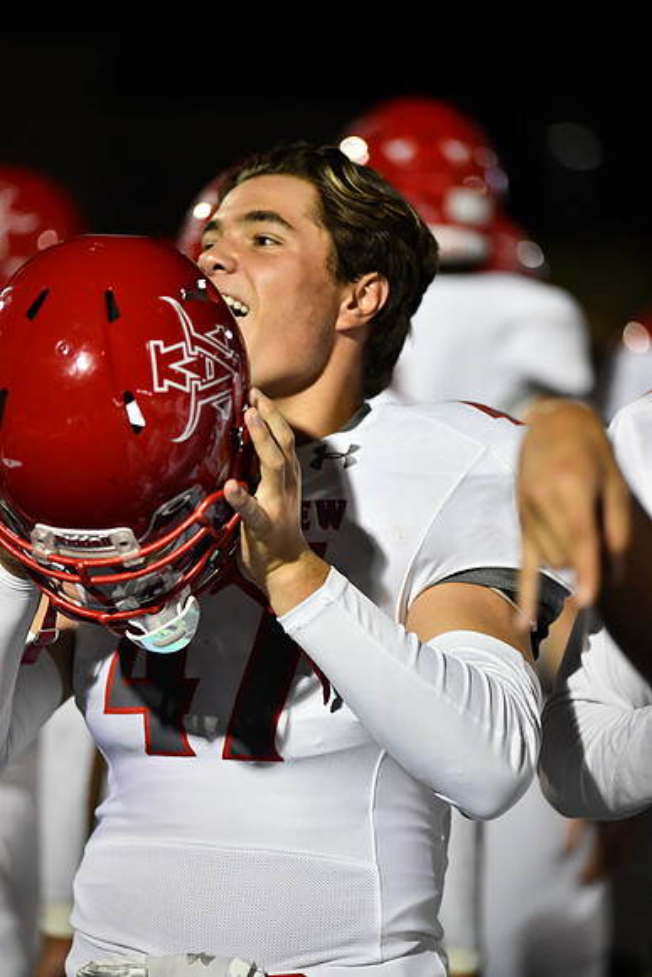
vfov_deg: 12.1
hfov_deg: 8.1
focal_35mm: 170
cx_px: 326
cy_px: 488
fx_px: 4615
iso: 4500
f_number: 2.8
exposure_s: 1/1250
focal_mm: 170
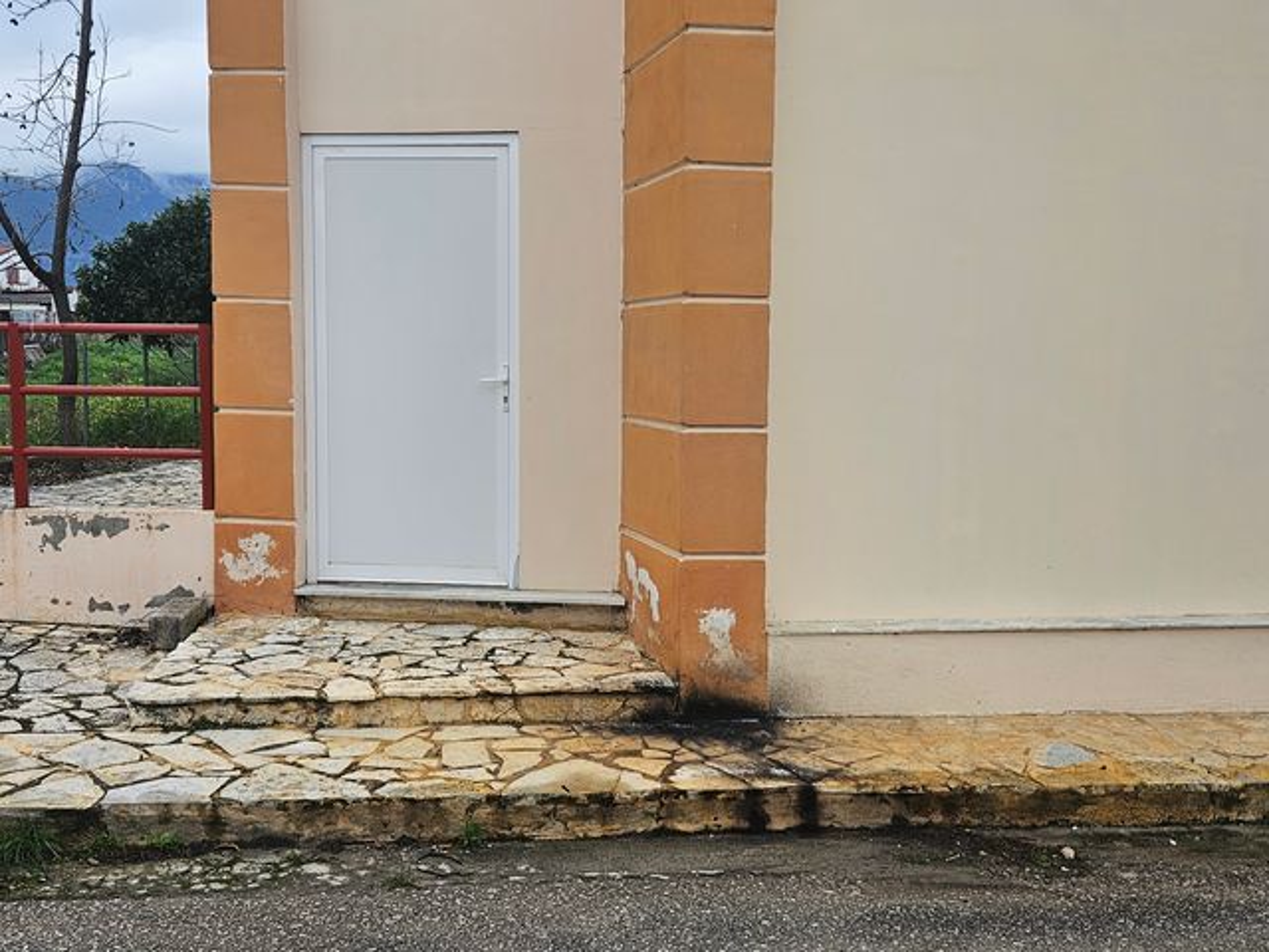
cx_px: 634
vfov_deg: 58.9
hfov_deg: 73.9
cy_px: 476
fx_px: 843
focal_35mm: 23
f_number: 1.8
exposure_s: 1/235
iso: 25
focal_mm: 5.4
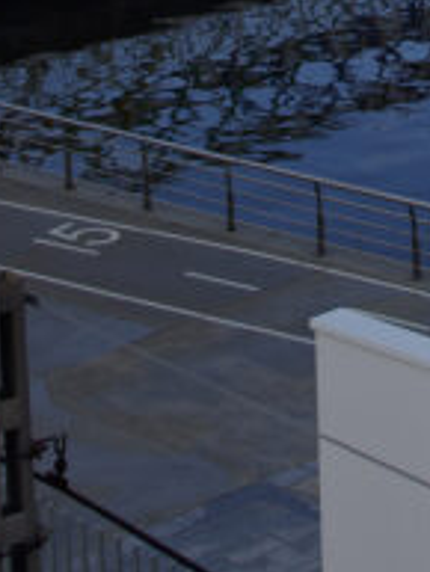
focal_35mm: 133
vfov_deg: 14.3
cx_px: 386
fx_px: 2195
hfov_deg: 11.1
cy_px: -151
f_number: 8
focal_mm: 23.13
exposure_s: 1/250
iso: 100
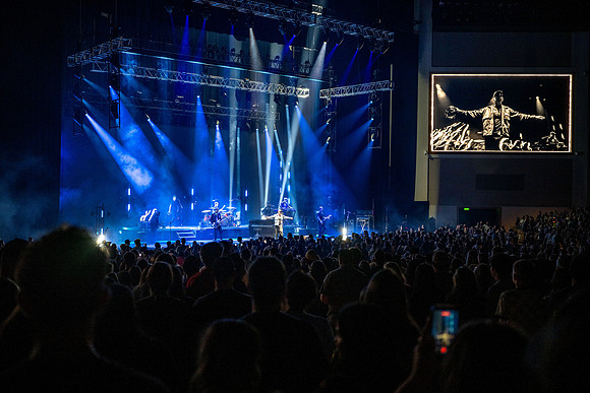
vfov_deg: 32.6
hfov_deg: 47.4
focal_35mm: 41
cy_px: 196
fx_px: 672
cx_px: 295
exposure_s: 1/40
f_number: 2.8
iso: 500
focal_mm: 41
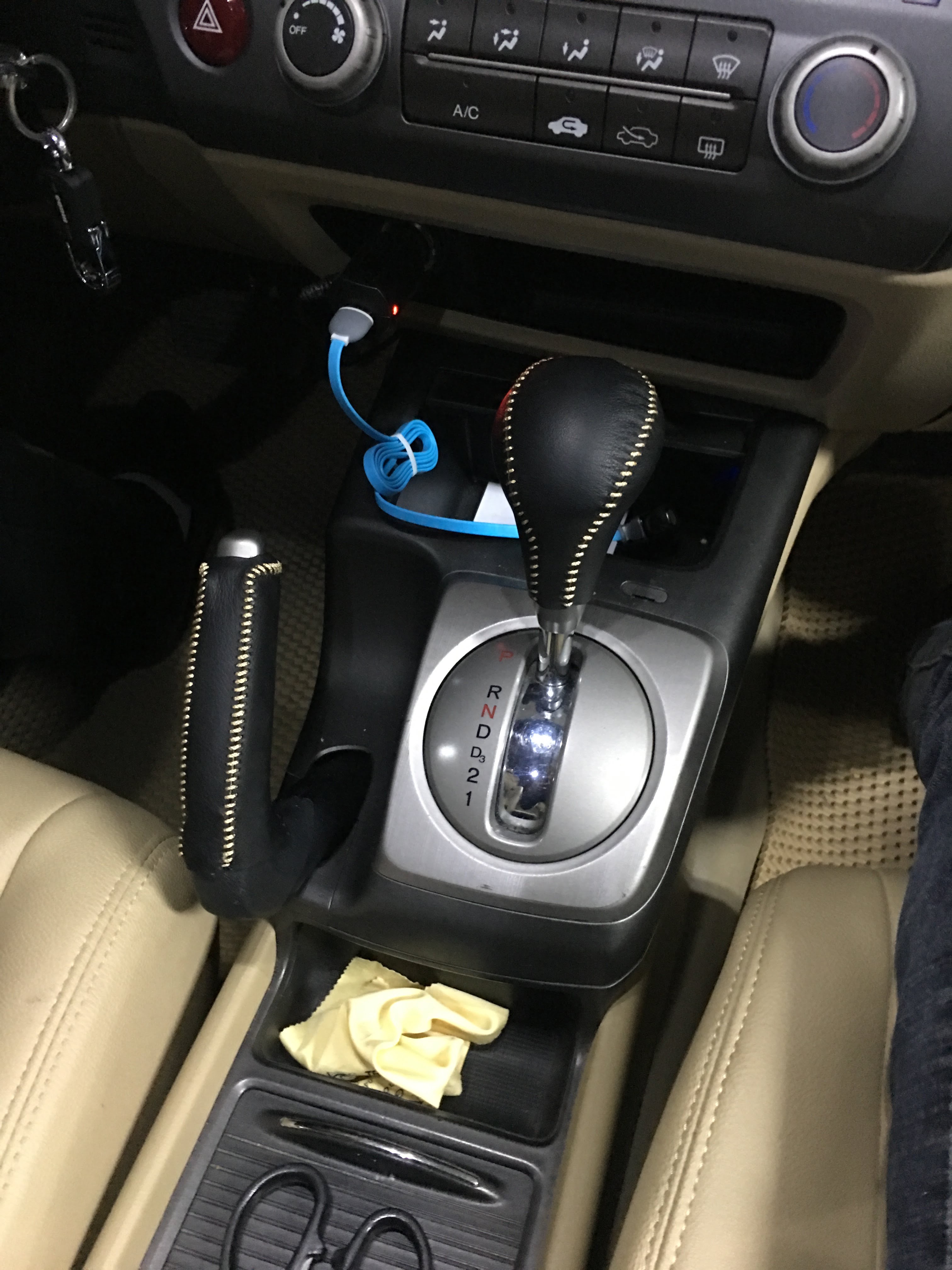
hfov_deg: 48.2
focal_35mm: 29
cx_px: 476
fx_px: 1063
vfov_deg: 61.7
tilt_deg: -49.5
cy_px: 635
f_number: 2.2
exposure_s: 1/8
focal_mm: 4.15
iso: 160
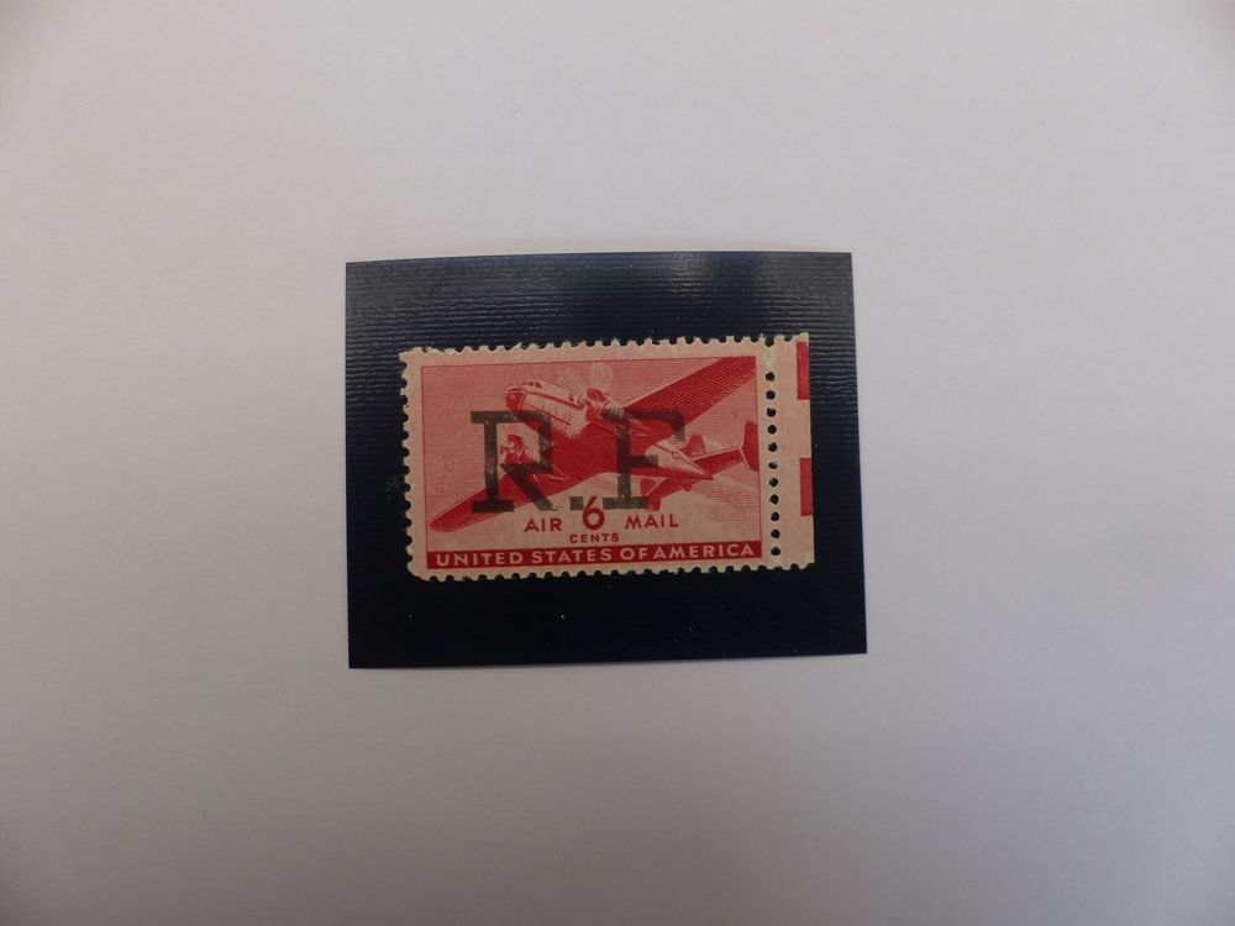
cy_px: 463
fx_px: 892
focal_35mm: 25
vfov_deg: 54.9
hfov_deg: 69.4
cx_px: 618
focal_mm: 4.5
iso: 160
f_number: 2.8
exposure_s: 1/60
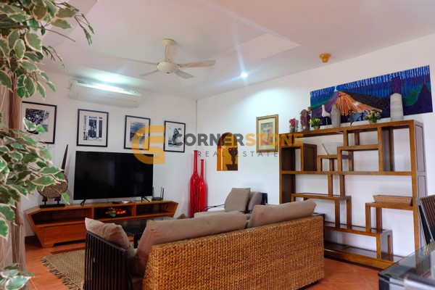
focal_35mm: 24
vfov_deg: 53.1
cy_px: 145
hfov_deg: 73.7
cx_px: 218
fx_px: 290
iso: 200
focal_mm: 16
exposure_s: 1/12
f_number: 3.5
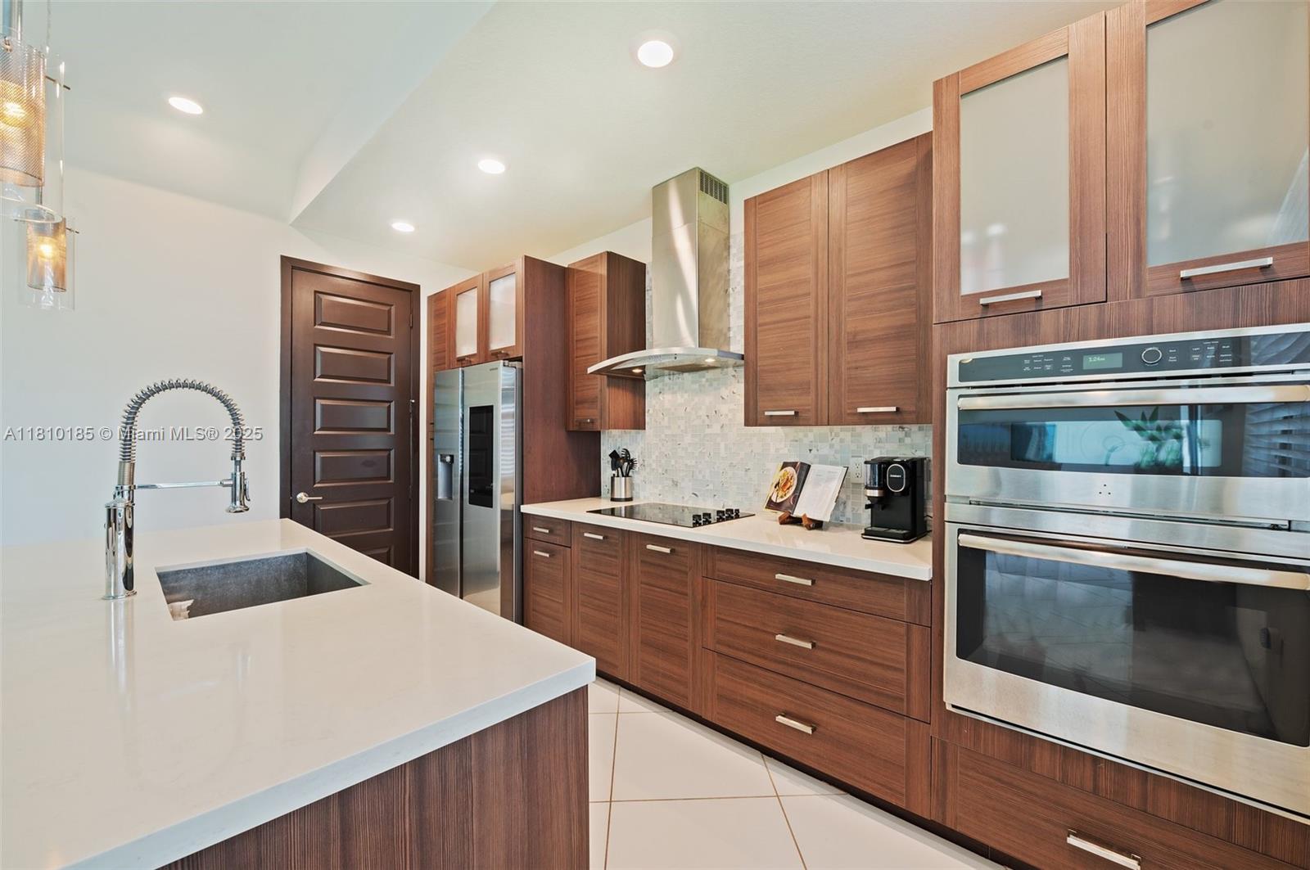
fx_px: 509
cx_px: 655
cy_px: 435
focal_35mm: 14
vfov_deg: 81.1
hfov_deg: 104.3
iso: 200
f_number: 8
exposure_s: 1/2
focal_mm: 14
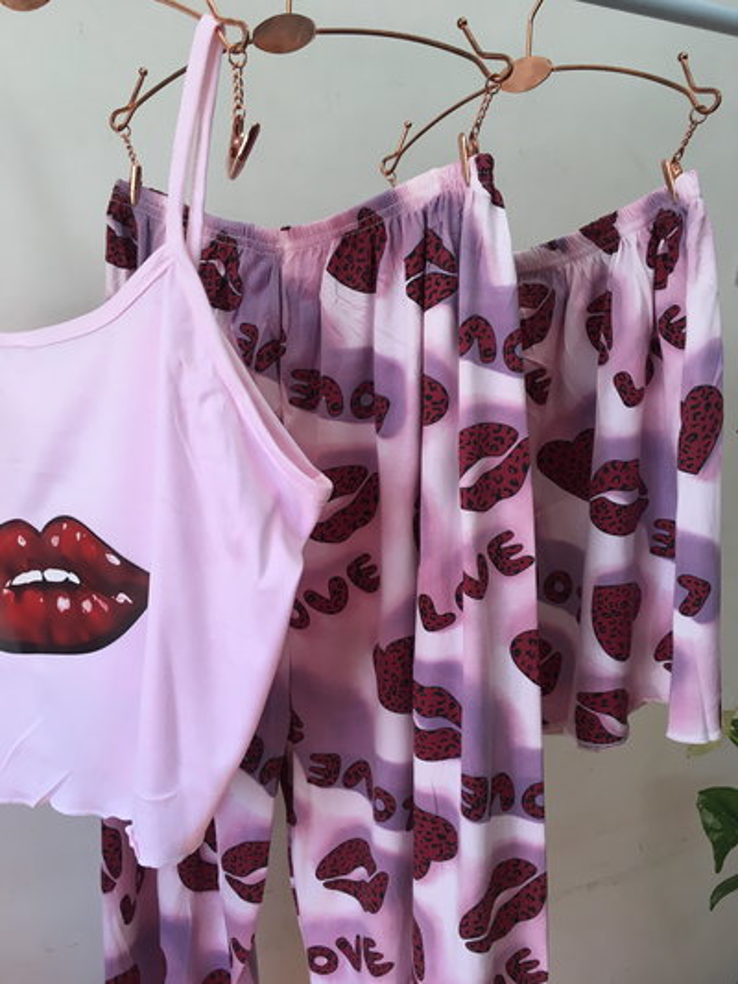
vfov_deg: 61.6
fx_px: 824
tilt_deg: -7.2
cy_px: 492
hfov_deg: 48.2
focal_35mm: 29
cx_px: 369
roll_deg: -0.3
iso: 32
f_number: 2.2
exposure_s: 1/33
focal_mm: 4.15
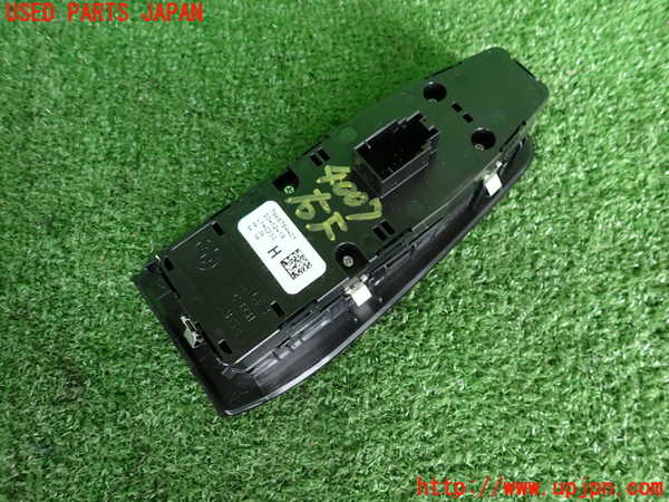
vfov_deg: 54.9
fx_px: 483
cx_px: 334
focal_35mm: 25
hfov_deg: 69.4
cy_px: 251
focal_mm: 4.5
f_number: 2
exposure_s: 1/50
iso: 200
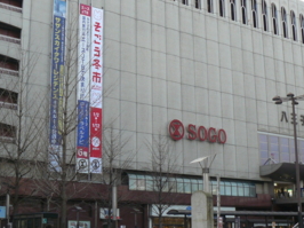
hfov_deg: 29.8
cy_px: 86
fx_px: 570
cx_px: 136
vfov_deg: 22.5
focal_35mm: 65
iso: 100
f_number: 4
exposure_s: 1/160
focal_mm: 6
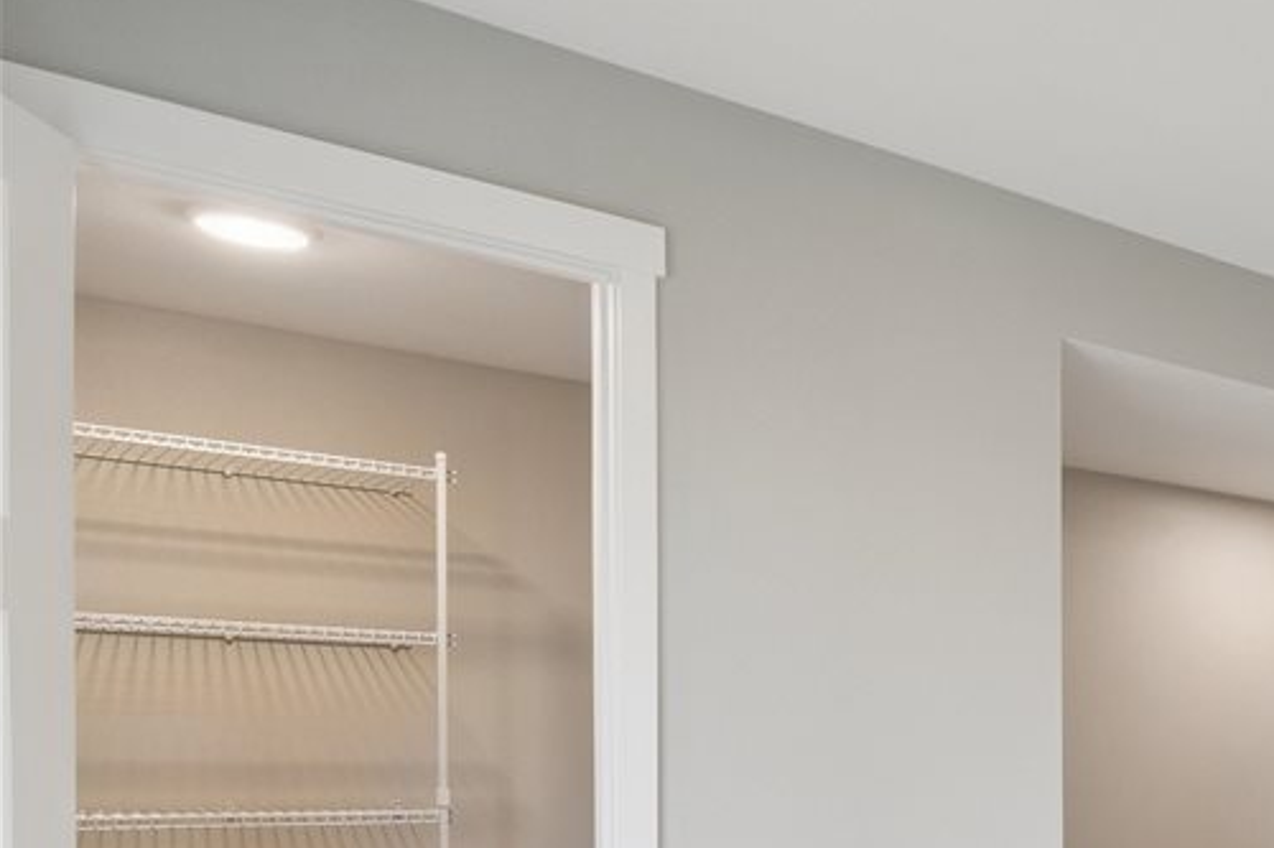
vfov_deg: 31.3
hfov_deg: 34.6
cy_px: 742
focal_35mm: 41
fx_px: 1450
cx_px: 1628
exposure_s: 1/25
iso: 400
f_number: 8
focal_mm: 16
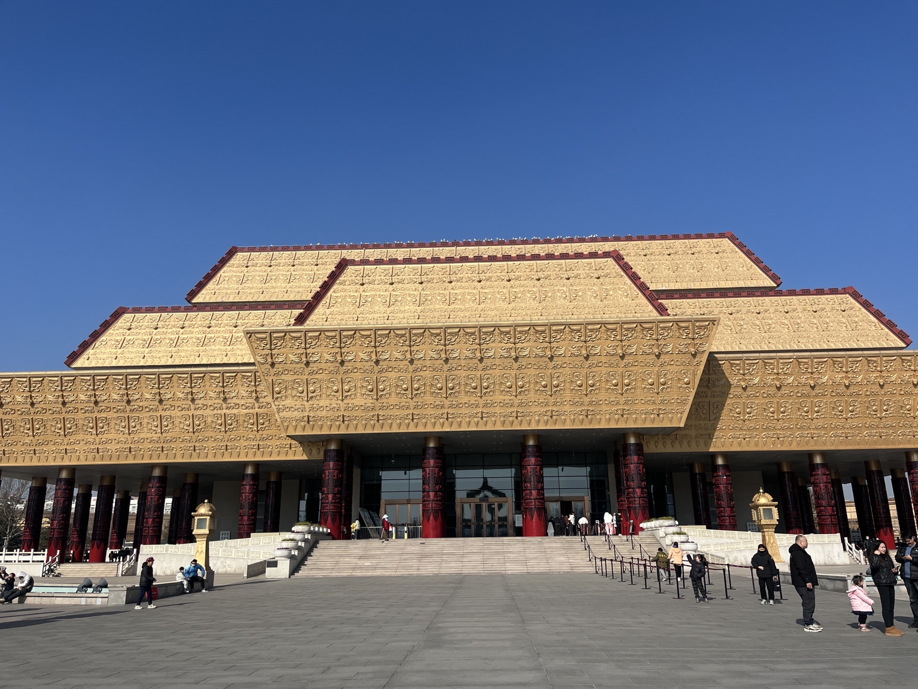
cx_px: 459
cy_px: 344
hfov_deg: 67.3
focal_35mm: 26
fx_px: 690
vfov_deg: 53.1
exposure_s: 1/5319
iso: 50
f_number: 1.6
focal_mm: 5.1
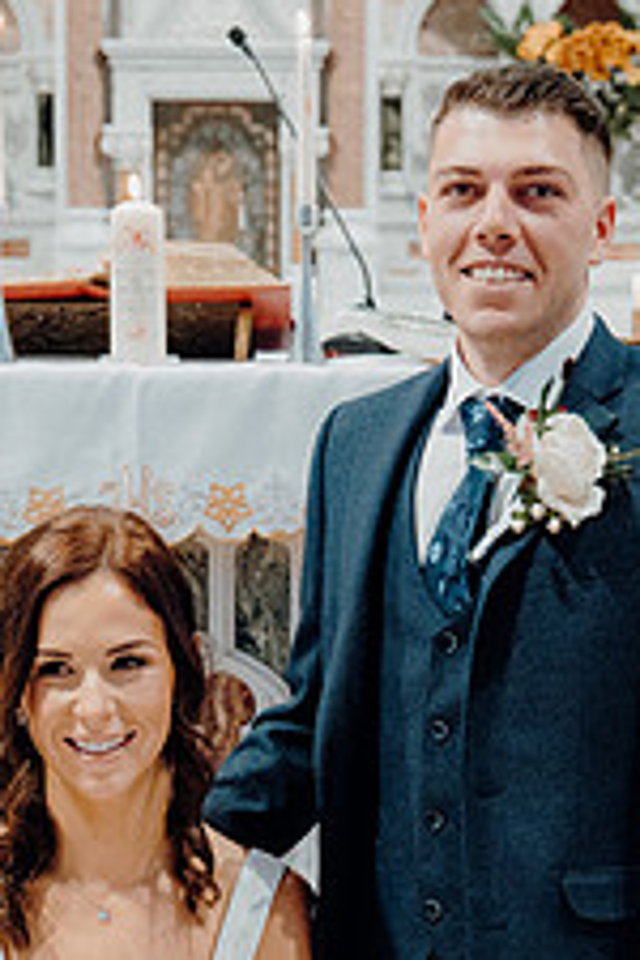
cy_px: 913
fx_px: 3200
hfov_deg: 11.4
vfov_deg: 16.8
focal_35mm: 120
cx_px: 294
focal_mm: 40
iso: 4000
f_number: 3.5
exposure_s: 1/160
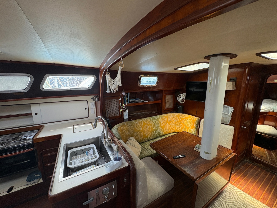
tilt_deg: -8.3
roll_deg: +0.9
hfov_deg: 102.1
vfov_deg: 85.7
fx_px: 112
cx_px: 138
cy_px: 104
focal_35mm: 14
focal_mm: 2.22
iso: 160
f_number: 2.2
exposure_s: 1/107
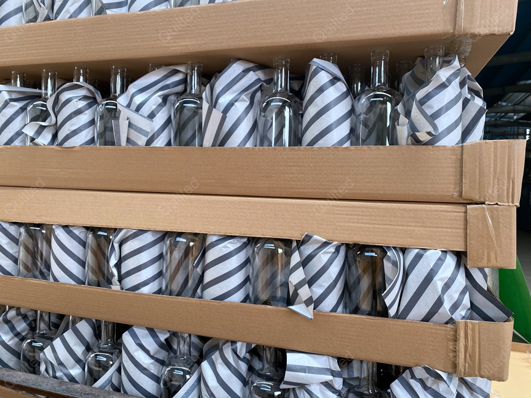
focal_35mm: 26
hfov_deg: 67.3
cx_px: 266
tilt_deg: -0.5
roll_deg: -3.2
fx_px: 399
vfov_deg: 53.1
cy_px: 199
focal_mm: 4.25
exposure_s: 1/122
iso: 40
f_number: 1.8
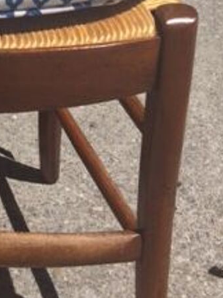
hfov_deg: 16.4
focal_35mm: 86
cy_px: -71
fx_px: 739
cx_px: -46
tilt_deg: -25.6
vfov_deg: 21.0
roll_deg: -0.7
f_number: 2.2
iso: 32
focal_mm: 4.15
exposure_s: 1/4566
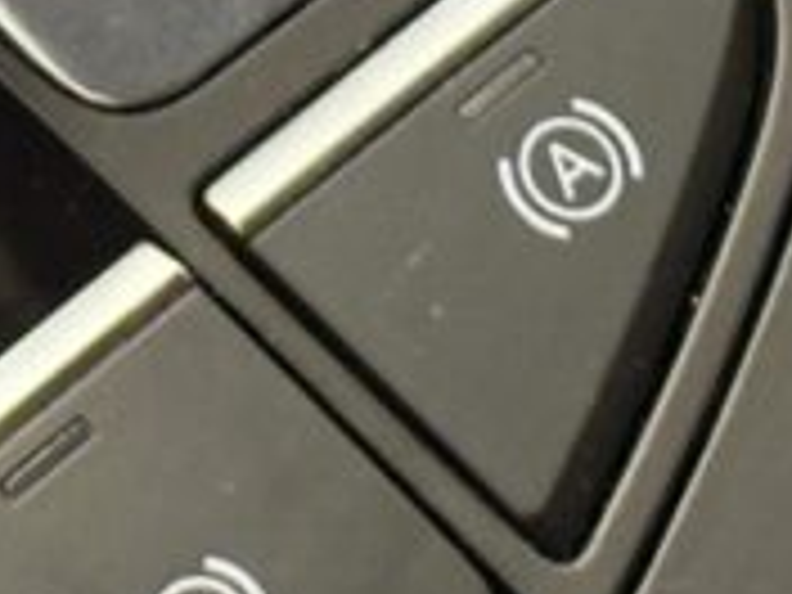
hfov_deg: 7.1
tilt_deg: -56.6
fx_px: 6383
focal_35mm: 279
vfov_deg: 5.2
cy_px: -495
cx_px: 90
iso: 500
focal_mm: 6.76
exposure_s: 1/36
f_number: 1.78
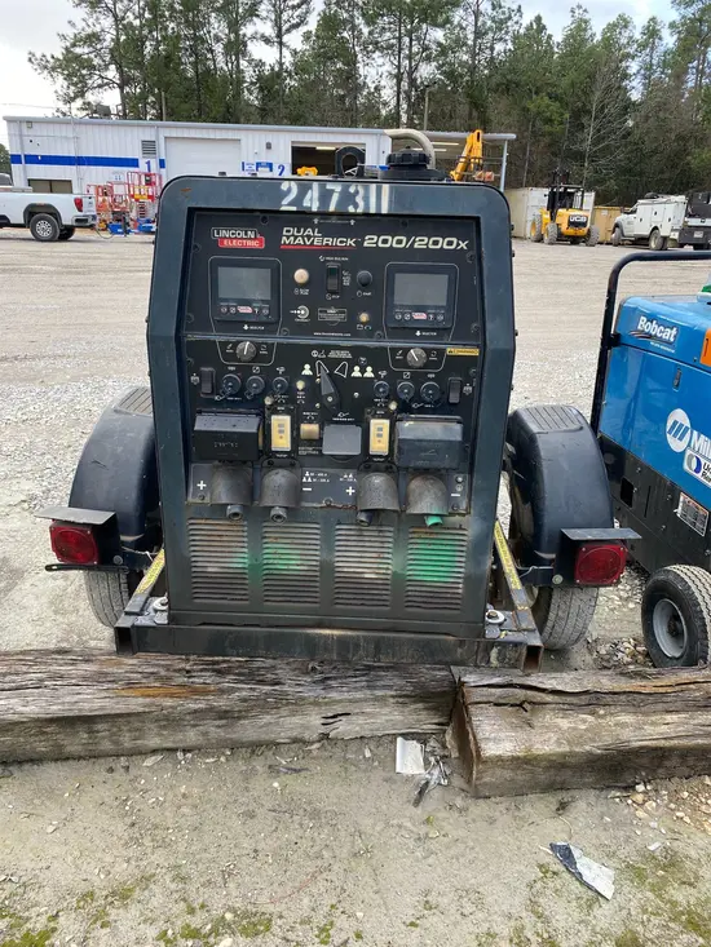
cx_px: 356
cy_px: 474
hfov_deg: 53.1
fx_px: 712
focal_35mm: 26
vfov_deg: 67.3
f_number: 1.8
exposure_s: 1/246
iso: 32
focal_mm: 4.25
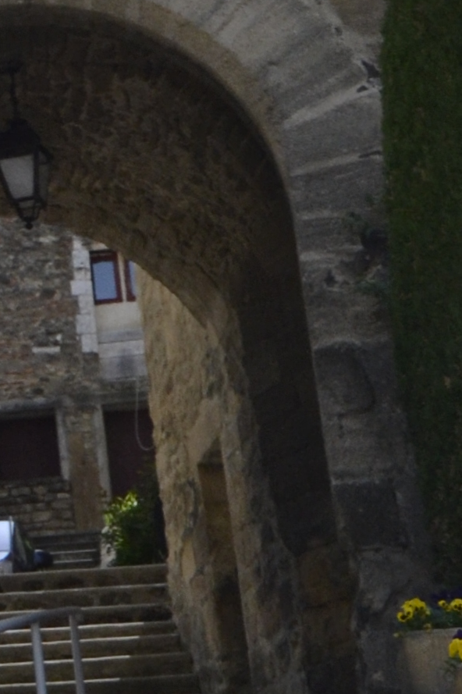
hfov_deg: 9.3
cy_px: -190
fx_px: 2697
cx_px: -421
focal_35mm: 140
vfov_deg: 14.1
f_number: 4
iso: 400
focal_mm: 18
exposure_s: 1/4000
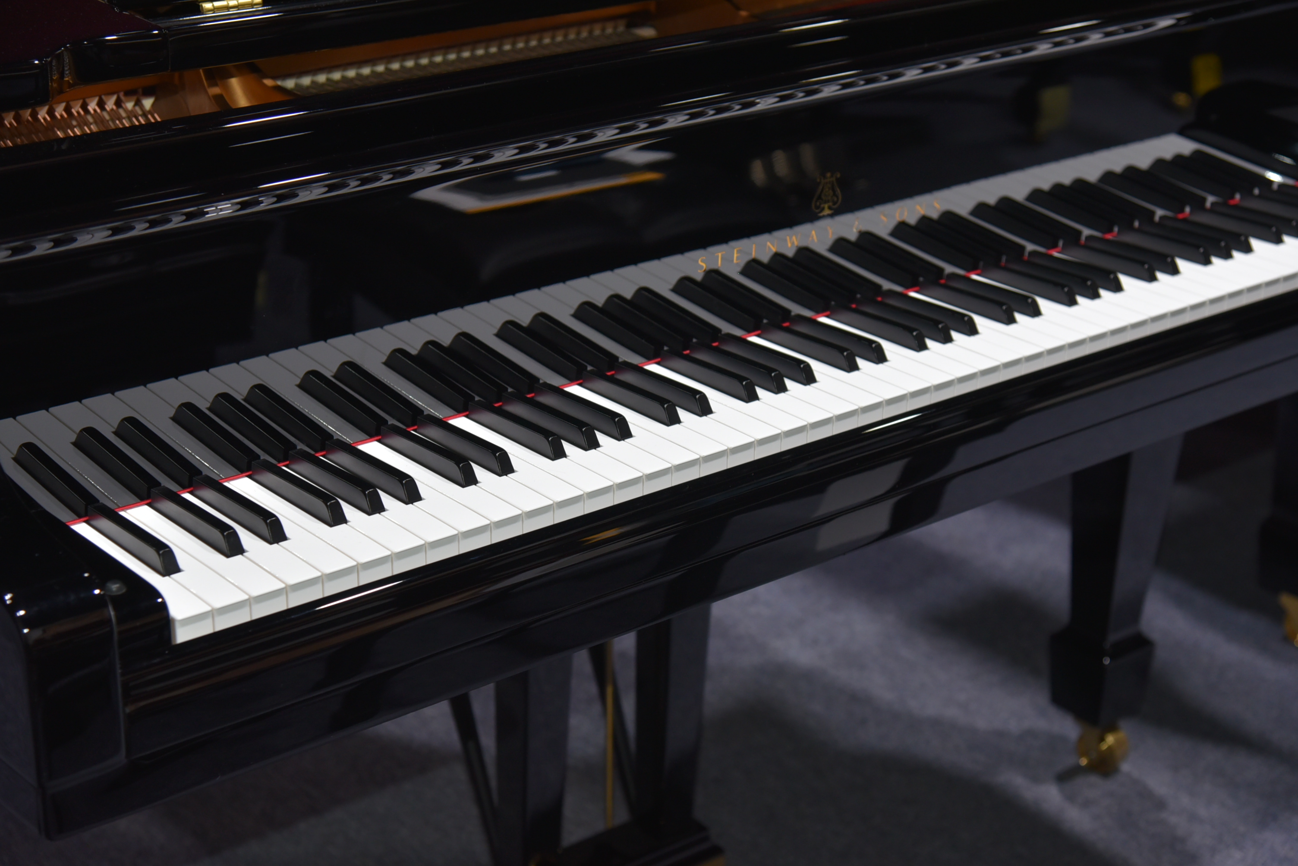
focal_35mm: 62
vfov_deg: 21.9
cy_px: 433
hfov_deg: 32.4
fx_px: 2236
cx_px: 649
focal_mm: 62
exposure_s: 1/100
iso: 800
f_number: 5
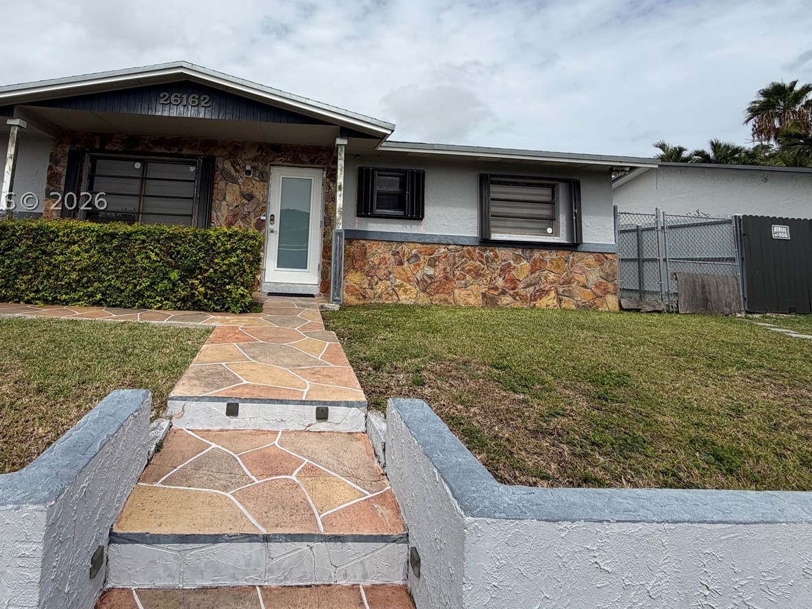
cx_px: 319
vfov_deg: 66.7
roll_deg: -2.5
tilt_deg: +8.0
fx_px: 446
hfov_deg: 83.5
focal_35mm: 19
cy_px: 201
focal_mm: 2.22
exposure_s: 1/1285
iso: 20
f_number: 2.2
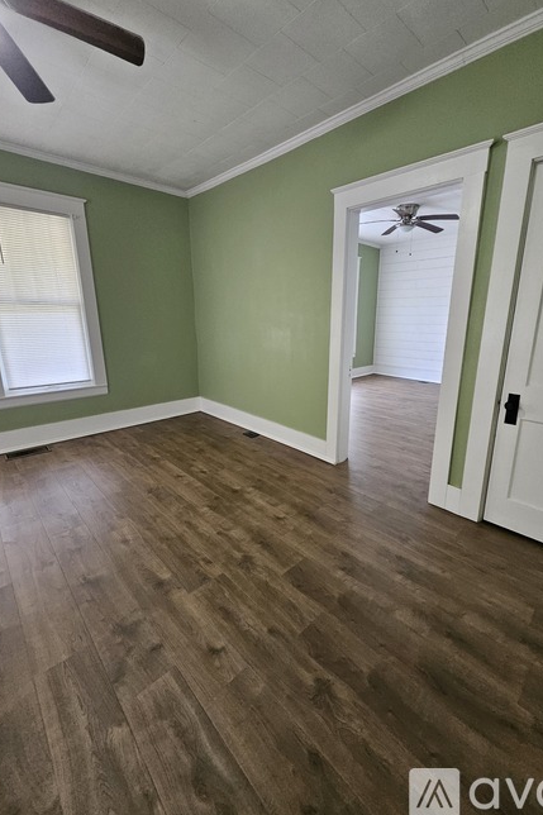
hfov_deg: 81.0
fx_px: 317
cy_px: 397
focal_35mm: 14
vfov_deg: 104.2
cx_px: 297
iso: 320
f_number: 2.2
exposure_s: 1/60
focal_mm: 1.74
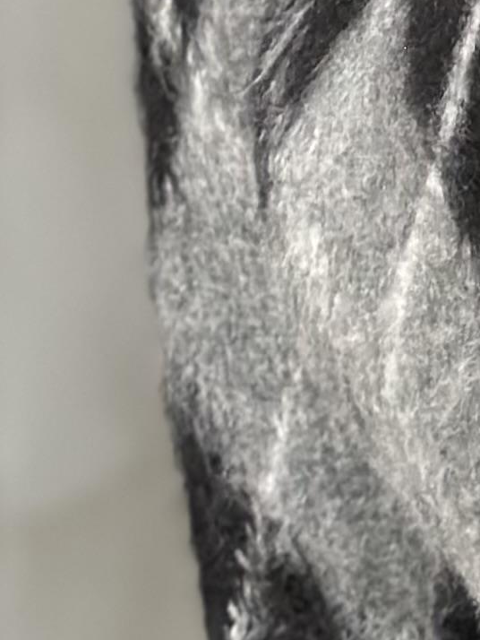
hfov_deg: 5.3
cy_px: -592
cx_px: 1268
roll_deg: -0.3
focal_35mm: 271
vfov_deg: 7.1
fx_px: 5007
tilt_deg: +1.3
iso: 200
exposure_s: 1/60
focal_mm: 6.86
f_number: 1.78
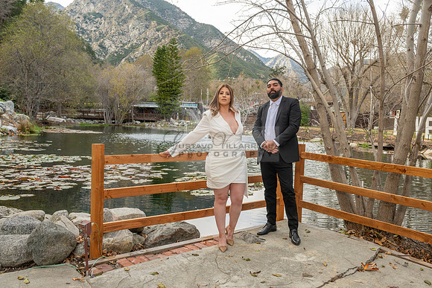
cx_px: 216
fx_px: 384
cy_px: 144
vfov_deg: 41.1
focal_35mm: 32
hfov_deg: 58.7
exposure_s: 1/125
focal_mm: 32
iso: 200
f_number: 5.6
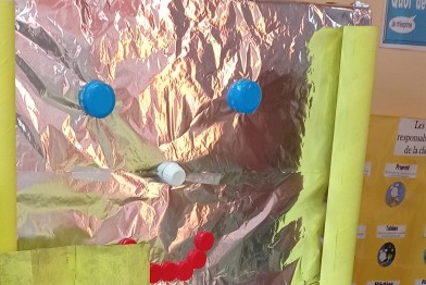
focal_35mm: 89
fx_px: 1054
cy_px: 515
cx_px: 146
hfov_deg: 22.8
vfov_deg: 13.7
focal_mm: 4.74
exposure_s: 1/50
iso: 114
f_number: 1.79
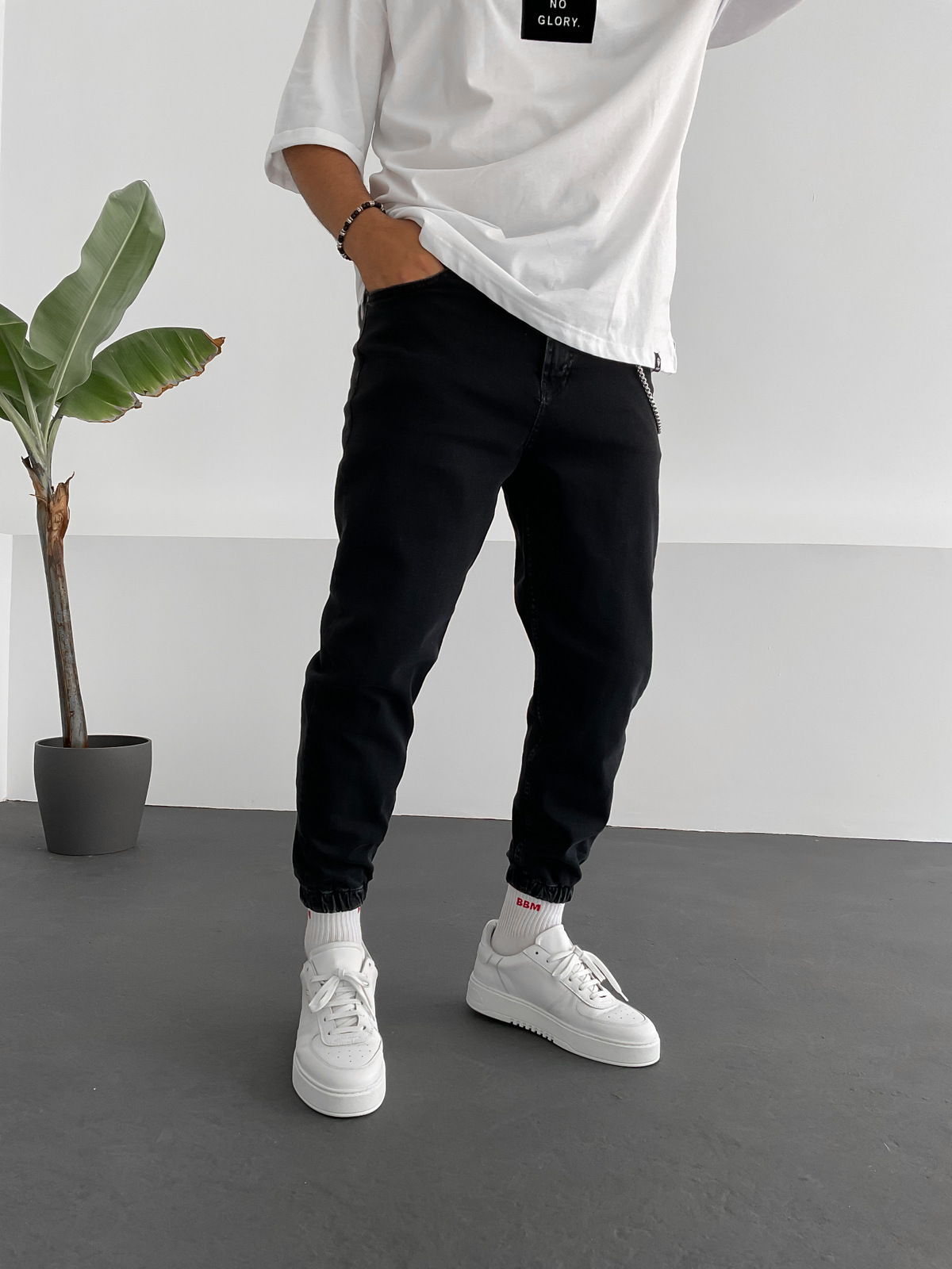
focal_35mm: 29
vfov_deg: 61.7
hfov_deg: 48.2
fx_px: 1063
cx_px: 476
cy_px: 634
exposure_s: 1/120
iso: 40
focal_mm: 3
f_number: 1.8
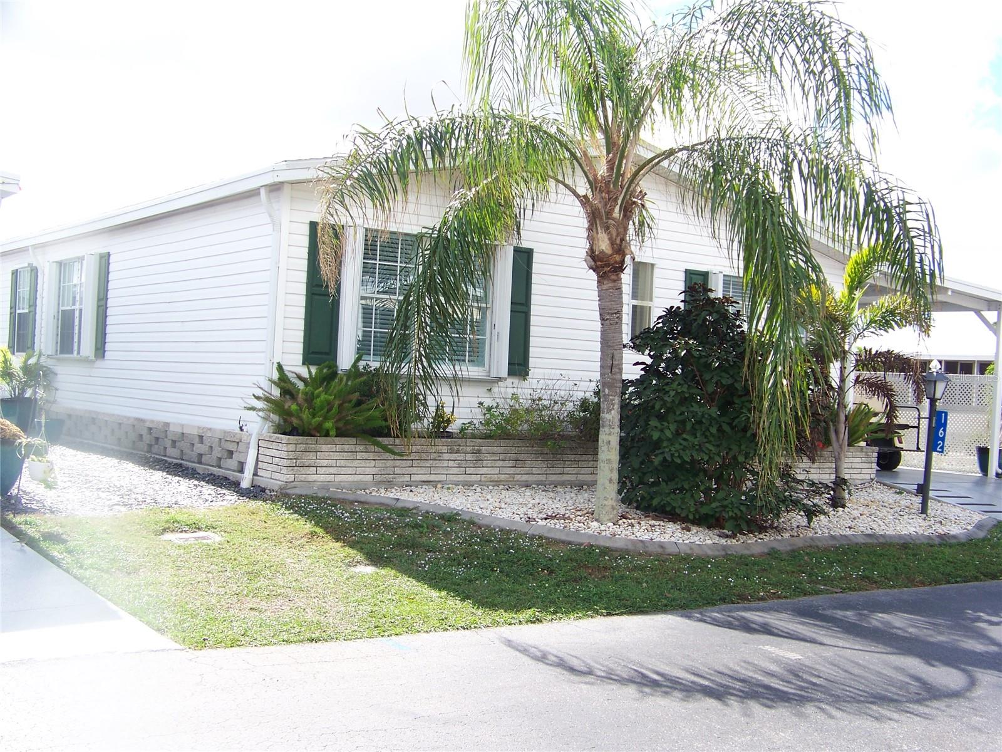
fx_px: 1245
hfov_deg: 43.9
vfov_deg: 33.6
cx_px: 501
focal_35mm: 43
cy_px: 376
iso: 64
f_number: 2.8
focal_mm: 6.75
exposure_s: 1/250
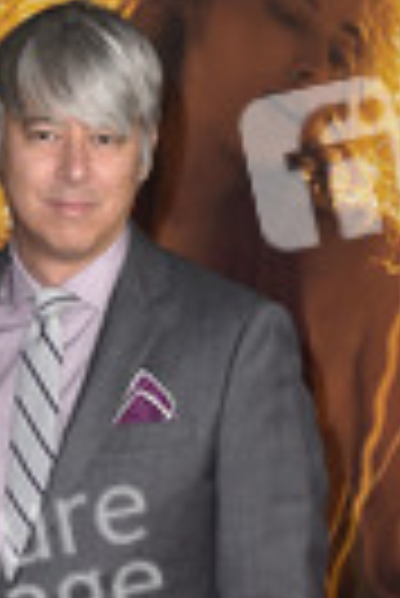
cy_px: 818
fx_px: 2493
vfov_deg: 13.1
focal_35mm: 150
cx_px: 65
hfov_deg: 9.1
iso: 800
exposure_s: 1/250
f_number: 6.3
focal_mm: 50
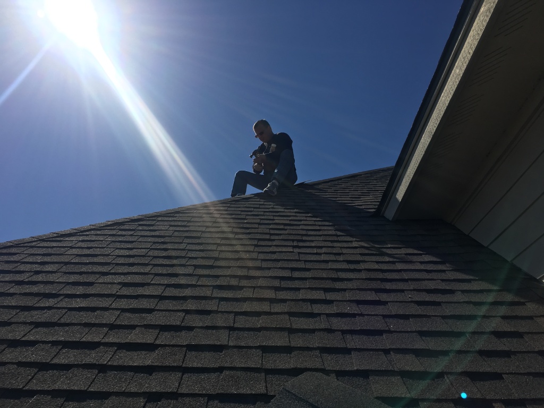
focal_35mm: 29
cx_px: 272
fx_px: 456
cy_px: 204
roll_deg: +1.0
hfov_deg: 61.7
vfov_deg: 48.2
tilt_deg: +29.4
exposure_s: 1/4274
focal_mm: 4.15
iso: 25
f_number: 2.2
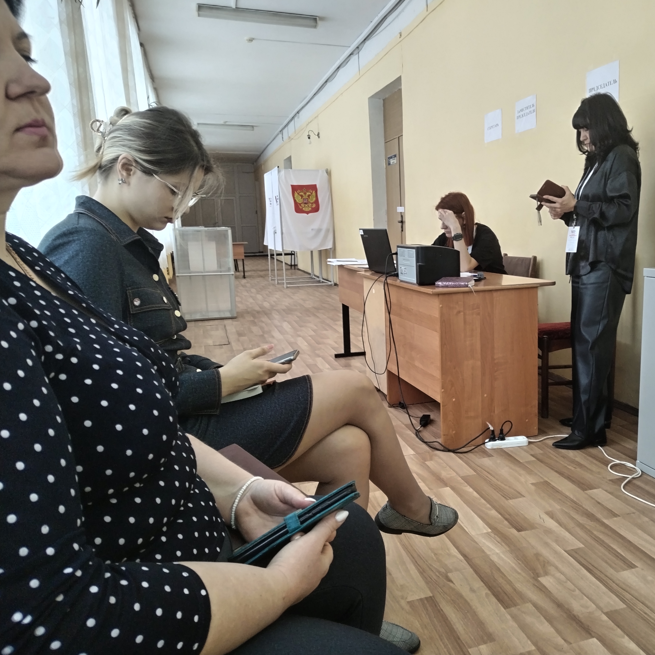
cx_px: 440
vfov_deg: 52.5
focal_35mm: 31
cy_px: 327
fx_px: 664
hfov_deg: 51.5
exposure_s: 1/33.3
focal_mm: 4.75
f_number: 1.8
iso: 334
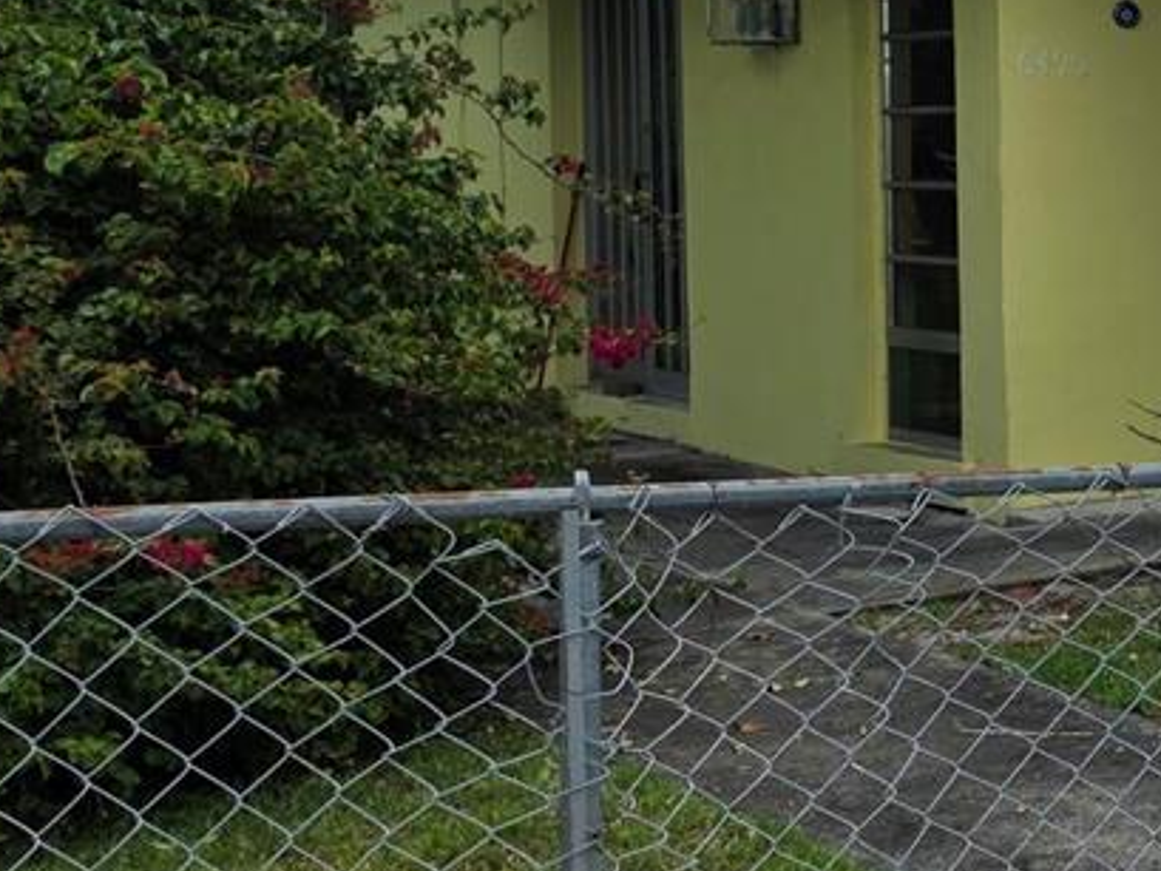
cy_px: 258
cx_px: 1910
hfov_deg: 18.4
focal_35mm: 90
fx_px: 3019
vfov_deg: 16.4
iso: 80
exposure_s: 1/6355
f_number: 1.7
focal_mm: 6.25
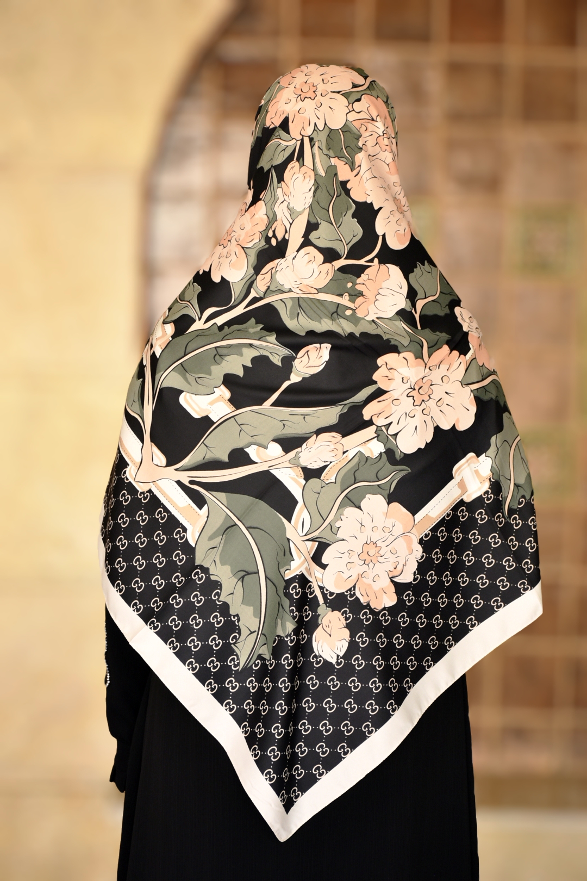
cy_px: 440
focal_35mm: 75
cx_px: 294
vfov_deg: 27.0
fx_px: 1834
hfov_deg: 18.2
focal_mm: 50
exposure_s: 1/125
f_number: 5.6
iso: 400
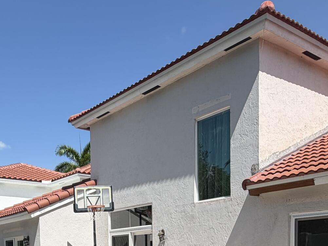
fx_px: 398
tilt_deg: -3.2
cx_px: 93
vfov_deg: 30.2
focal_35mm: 42
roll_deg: +1.7
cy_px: 282
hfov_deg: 43.7
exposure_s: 1/1125
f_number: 2.2
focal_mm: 2.22
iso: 20
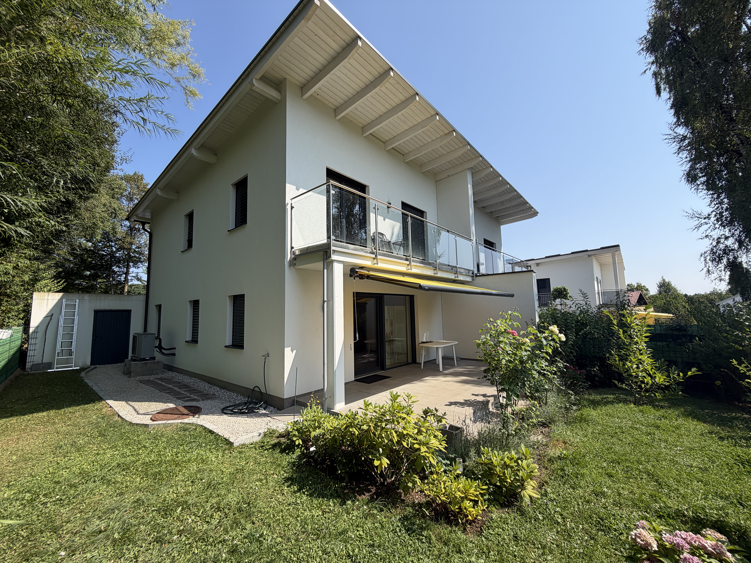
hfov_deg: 102.1
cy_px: 282
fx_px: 304
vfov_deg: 85.7
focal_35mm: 14
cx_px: 376
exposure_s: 1/770
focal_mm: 2.22
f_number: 2.2
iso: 25
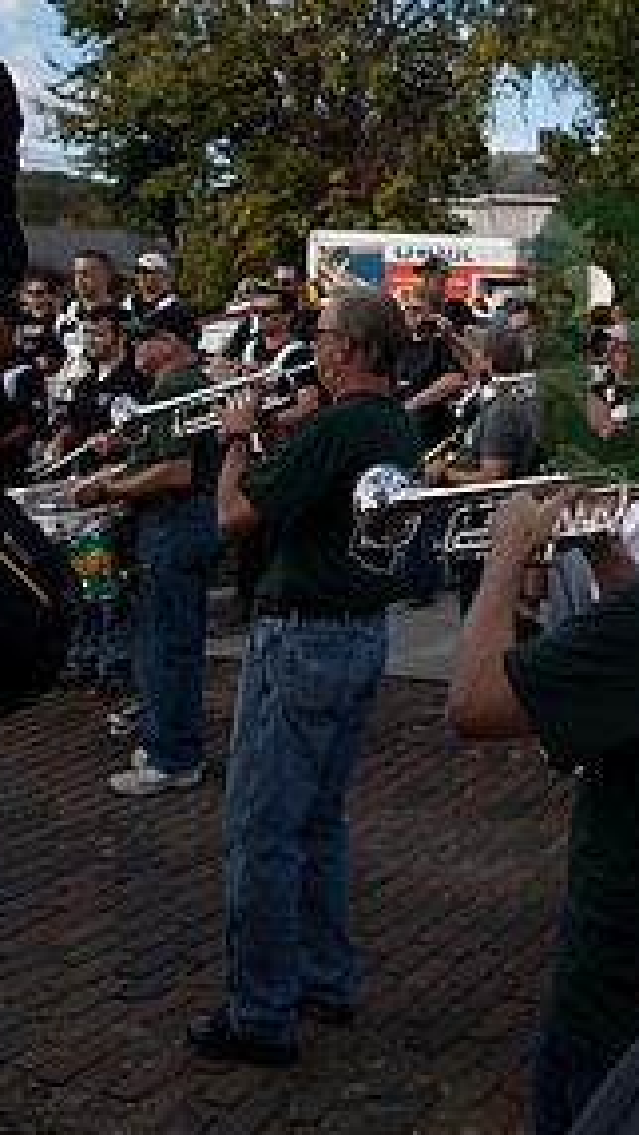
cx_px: 833
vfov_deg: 40.1
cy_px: 379
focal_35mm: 51
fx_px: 1535
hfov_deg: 21.3
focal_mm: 24
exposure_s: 1/1250
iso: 250
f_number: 4.5
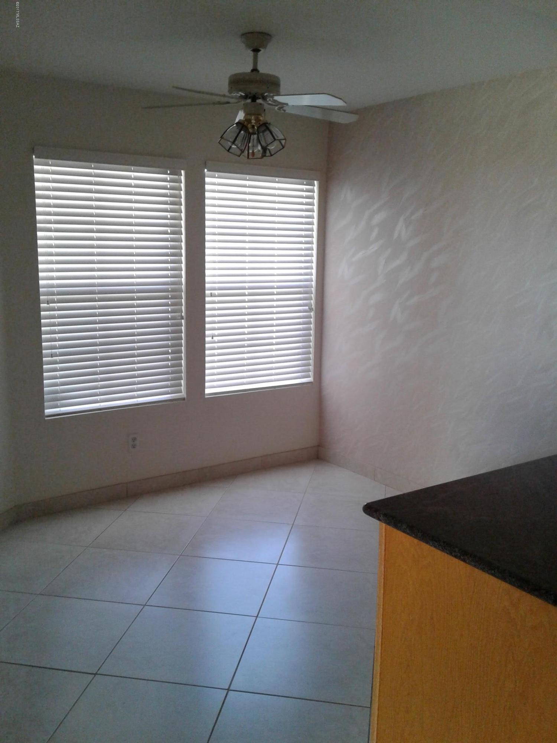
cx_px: 278
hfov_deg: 42.9
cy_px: 372
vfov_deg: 55.4
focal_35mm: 33
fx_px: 708
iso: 50
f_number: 2.2
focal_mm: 3.3
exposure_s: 1/33
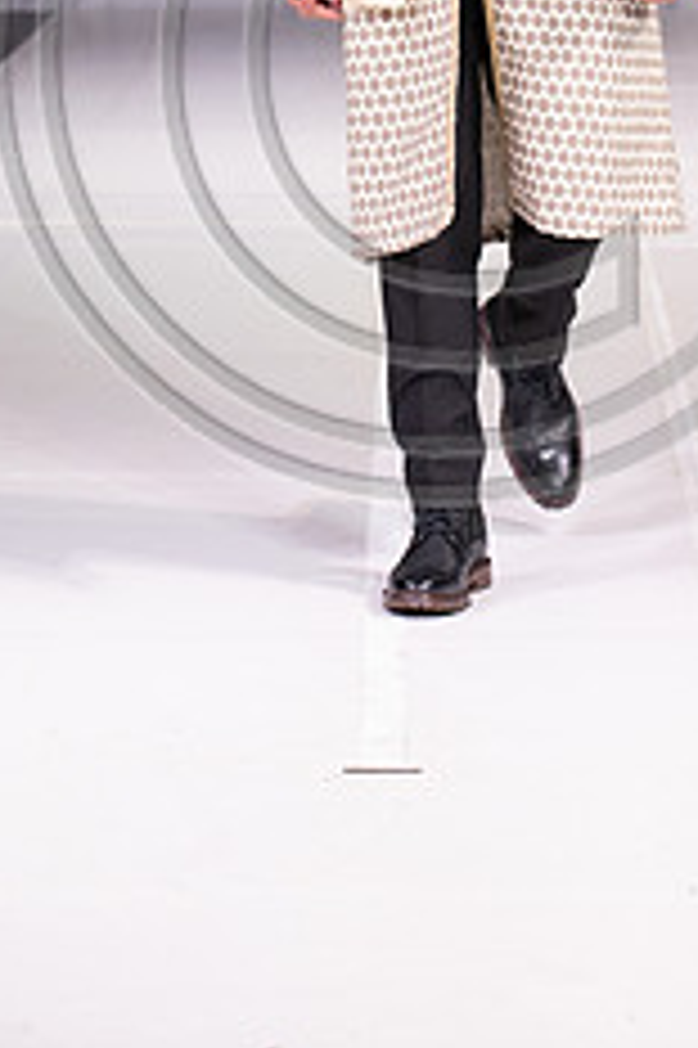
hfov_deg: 7.7
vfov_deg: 11.5
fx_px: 5184
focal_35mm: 178
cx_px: 444
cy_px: 49
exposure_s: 1/400
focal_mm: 92
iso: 2000
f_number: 5.6
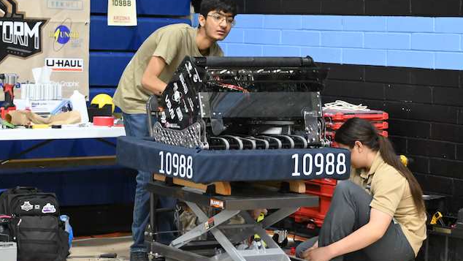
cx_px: 231
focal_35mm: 111
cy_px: 134
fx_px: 1363
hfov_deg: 19.3
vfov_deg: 10.9
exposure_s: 1/500
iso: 10000
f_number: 2.8
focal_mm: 70
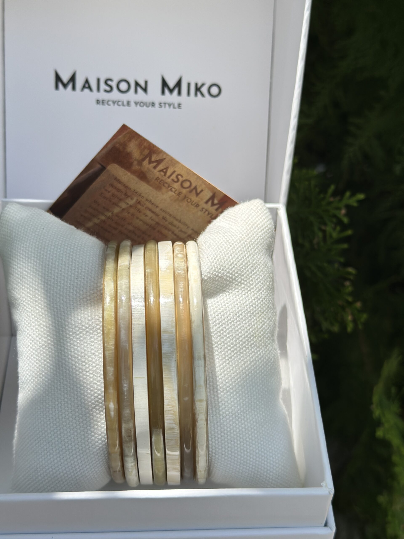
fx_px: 747
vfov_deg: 39.7
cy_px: 270
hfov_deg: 30.3
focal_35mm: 48
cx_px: 202
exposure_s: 1/3155
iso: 80
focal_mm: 6.86
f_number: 1.78
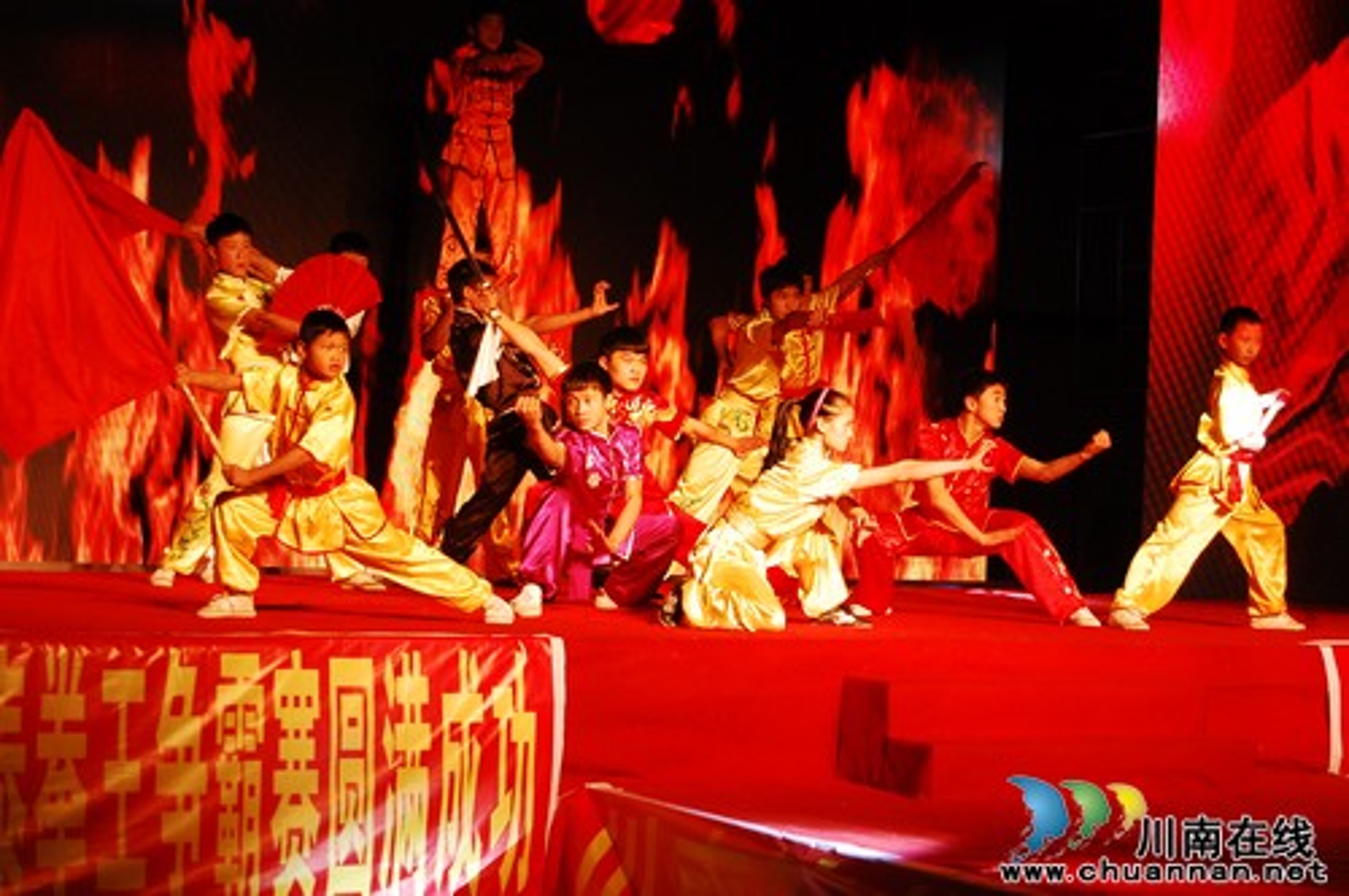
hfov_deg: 24.6
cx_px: 674
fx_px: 3087
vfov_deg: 16.5
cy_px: 448
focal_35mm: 82
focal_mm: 55
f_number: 5.6
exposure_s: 1/80
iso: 800
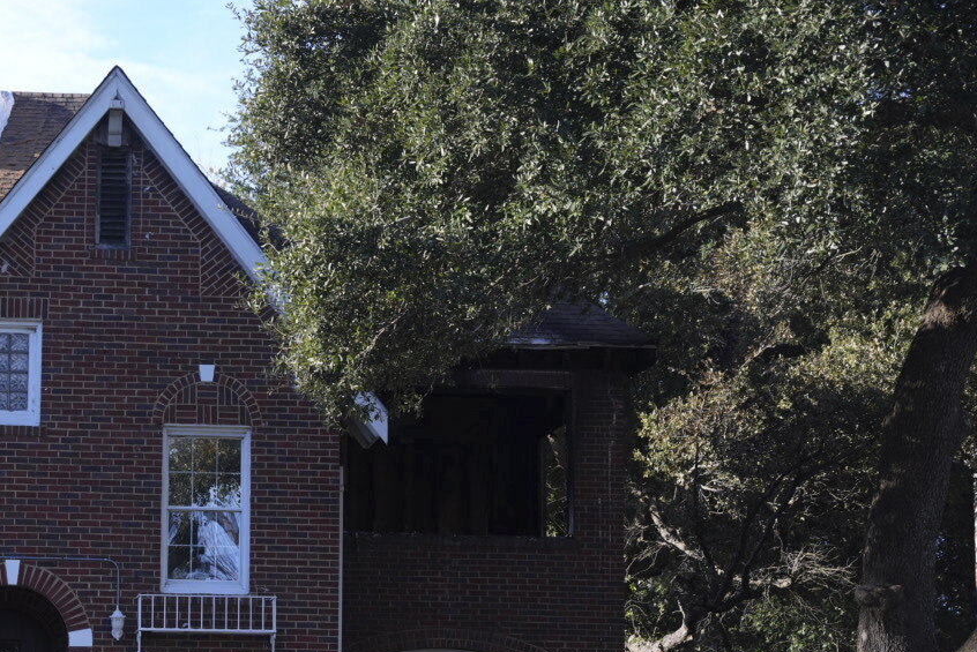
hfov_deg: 18.8
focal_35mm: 107
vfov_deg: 12.8
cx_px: 137
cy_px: 440
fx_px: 2905
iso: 400
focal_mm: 56
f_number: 2.8
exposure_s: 1/1600
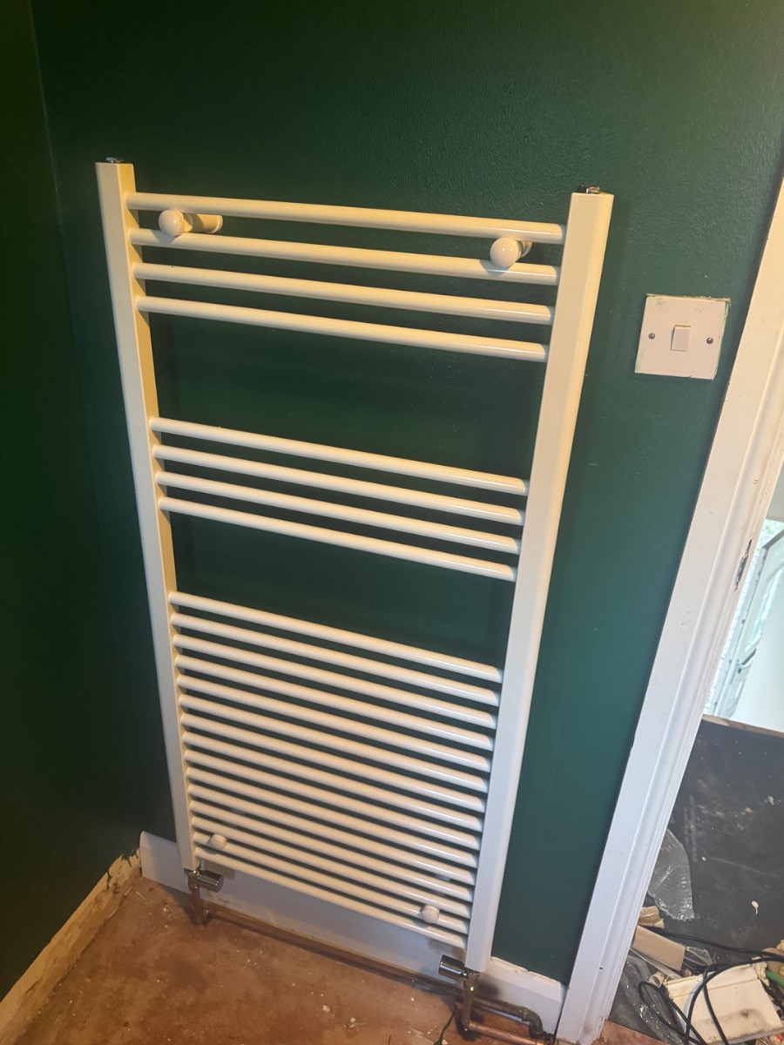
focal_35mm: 24
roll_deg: -2.7
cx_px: 392
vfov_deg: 71.6
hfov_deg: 56.8
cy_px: 522
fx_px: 725
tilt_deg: -26.7
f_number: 1.78
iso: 1000
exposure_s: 1/40
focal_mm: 6.76
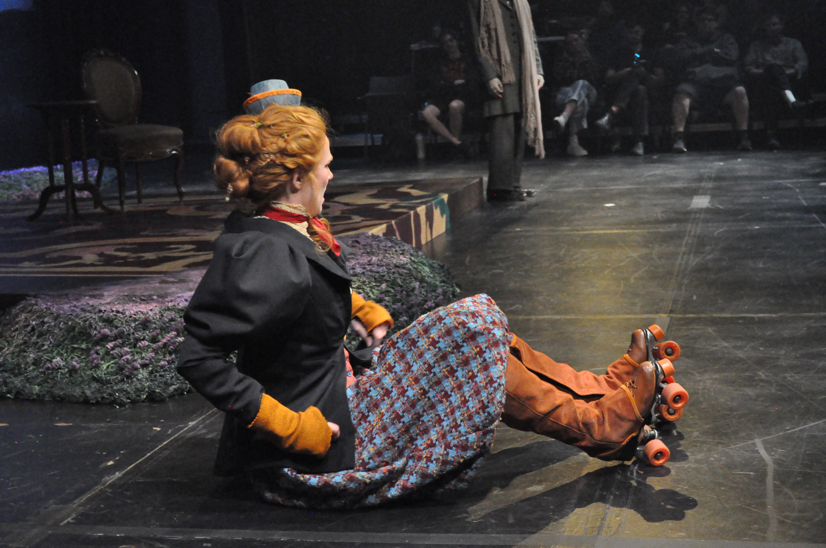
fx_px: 1375
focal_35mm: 60
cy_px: 274
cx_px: 413
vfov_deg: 22.6
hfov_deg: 33.4
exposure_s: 1/40
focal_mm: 40
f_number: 5.3
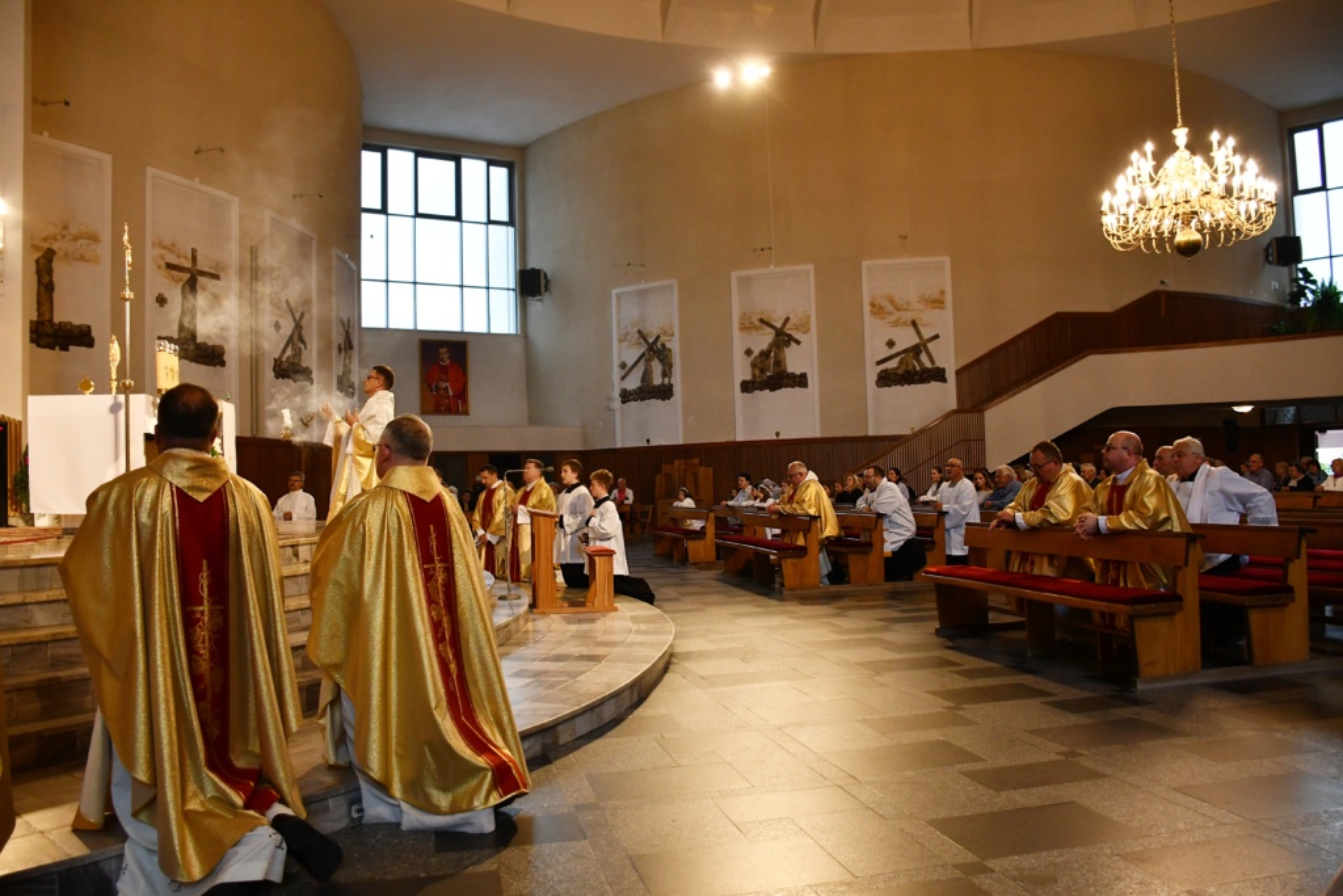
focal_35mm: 27
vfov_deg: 47.9
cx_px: 672
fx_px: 1007
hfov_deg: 67.4
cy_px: 448
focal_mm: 18
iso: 1100
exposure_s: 1/125
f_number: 3.5
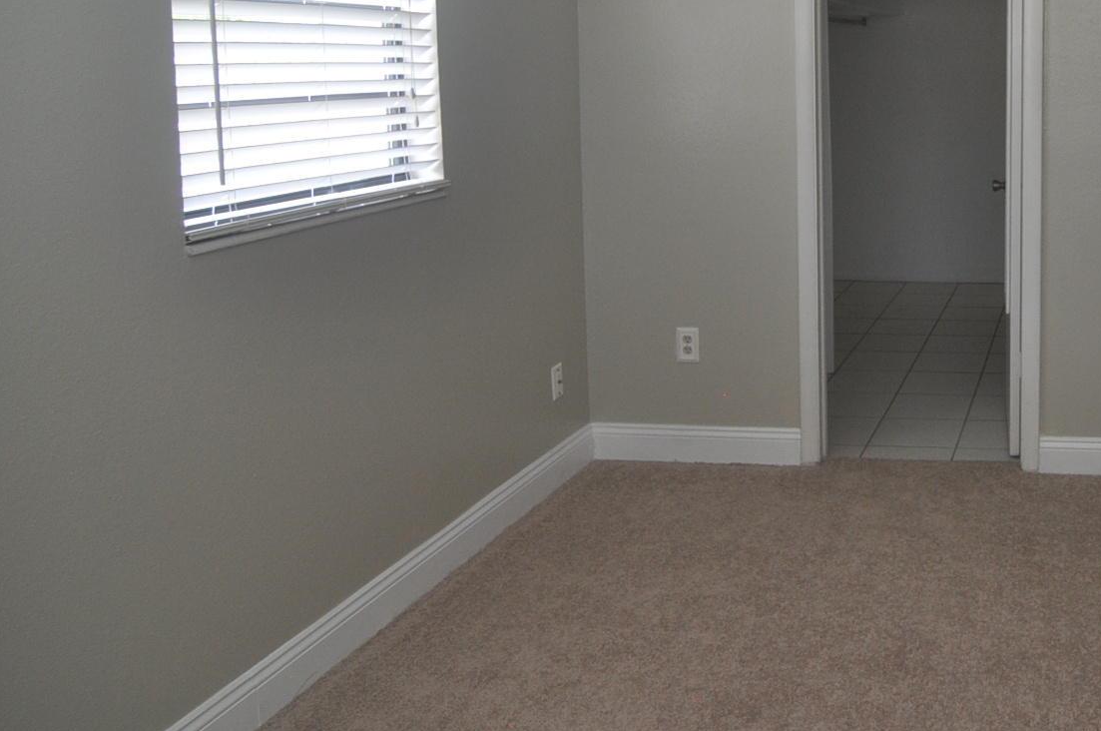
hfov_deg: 48.0
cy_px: 167
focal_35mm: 35
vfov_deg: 36.7
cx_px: 1018
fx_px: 1069
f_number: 4.5
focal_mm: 12
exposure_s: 1/80
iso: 400
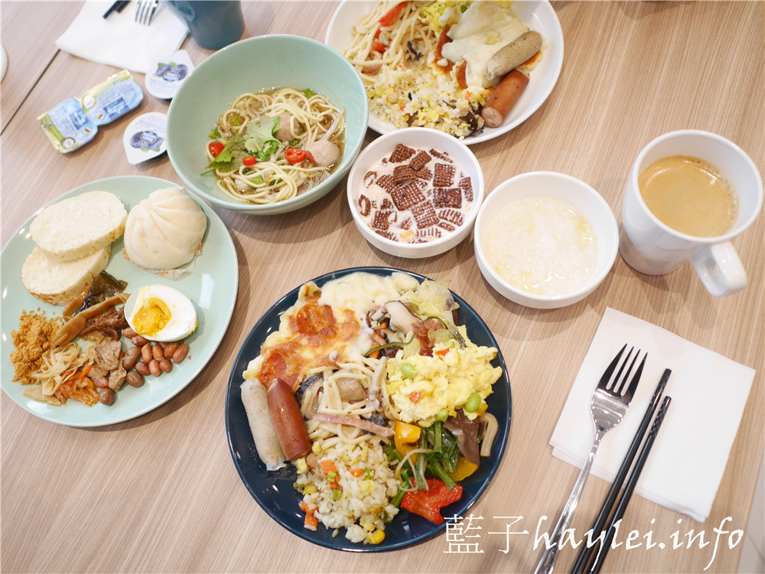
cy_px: 287
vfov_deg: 46.8
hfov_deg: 60.0
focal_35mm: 30
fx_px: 663
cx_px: 382
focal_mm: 15
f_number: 1.7
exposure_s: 1/60
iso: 250
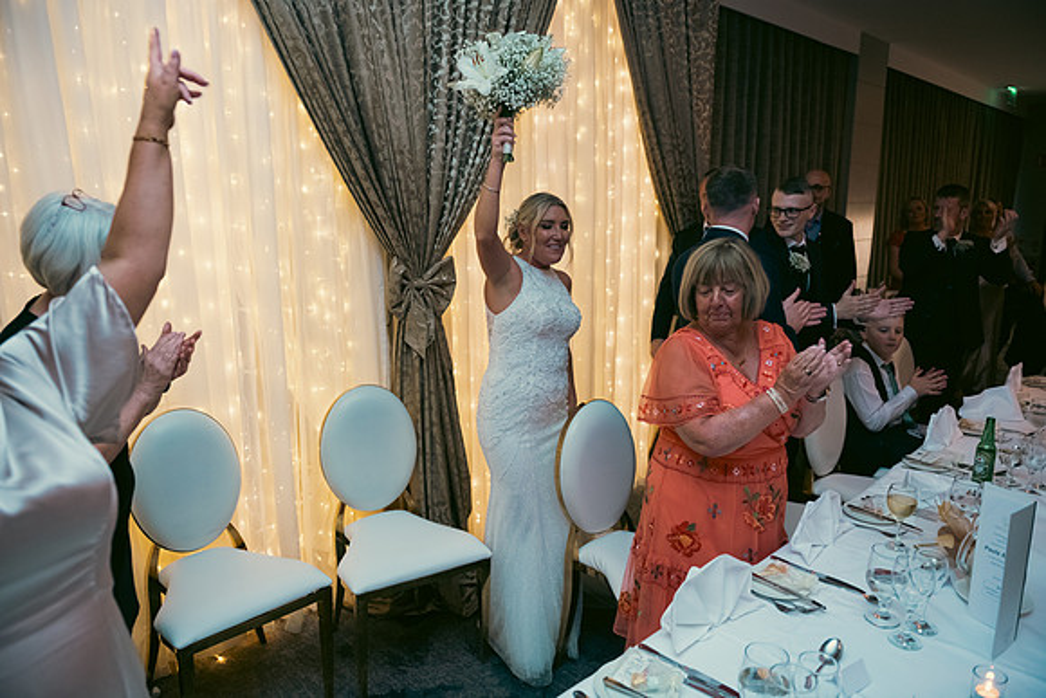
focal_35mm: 24
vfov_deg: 53.2
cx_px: 523
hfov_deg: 73.7
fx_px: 697
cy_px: 349
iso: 800
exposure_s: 1/160
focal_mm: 24
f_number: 3.5
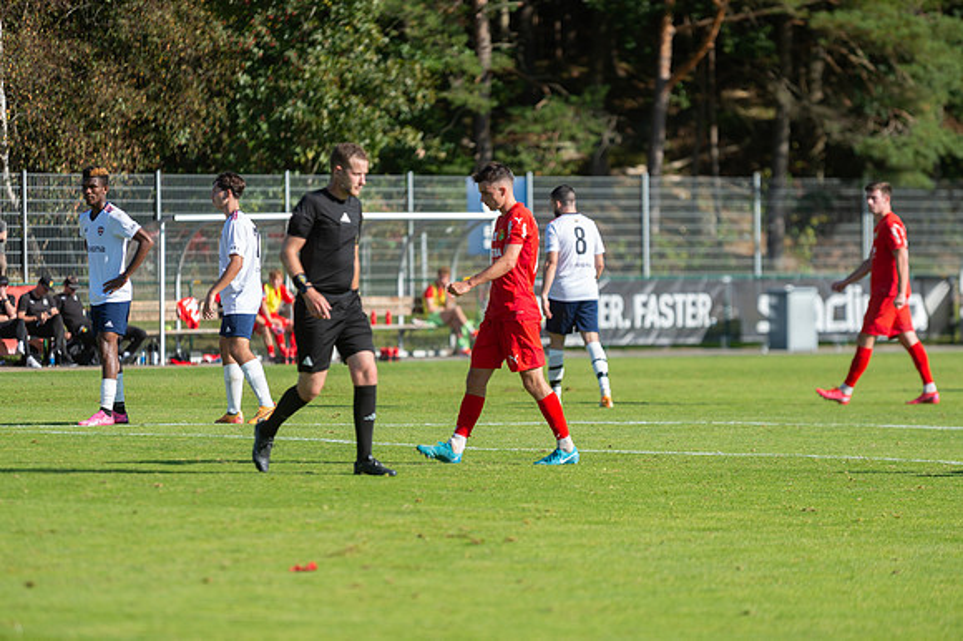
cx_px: 482
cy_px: 320
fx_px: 5509
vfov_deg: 6.7
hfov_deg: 10.0
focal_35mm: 206
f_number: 3.5
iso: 180
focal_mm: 200
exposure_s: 1/1600
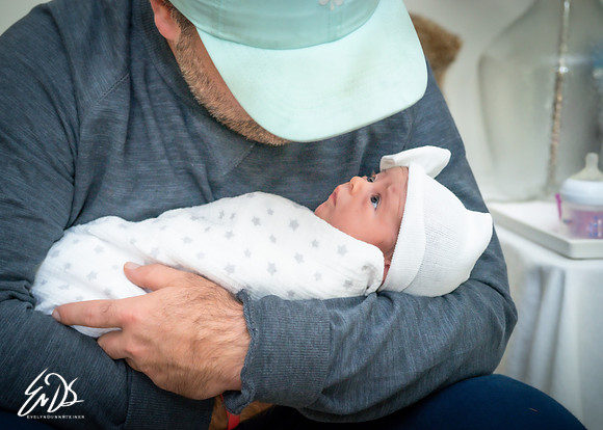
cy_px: 215
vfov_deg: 27.0
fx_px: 897
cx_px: 283
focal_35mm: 52
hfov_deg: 37.1
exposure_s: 1/90
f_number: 4
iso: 1600
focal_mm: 50
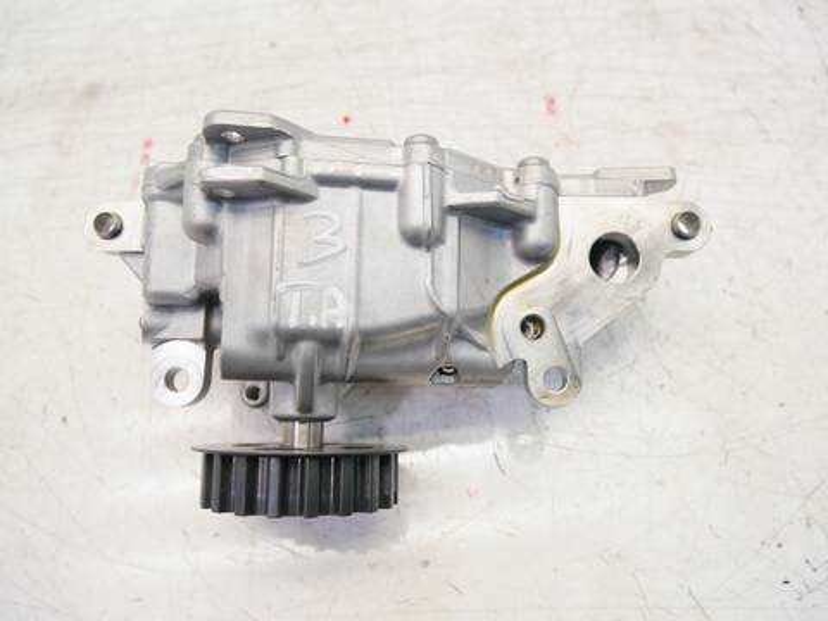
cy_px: 310
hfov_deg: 67.3
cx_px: 414
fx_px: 622
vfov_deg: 53.1
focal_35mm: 26
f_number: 3.5
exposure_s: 1/80
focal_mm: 13
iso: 200
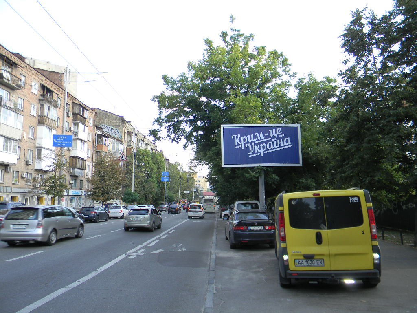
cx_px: 208
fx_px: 337
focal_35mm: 28
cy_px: 156
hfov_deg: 63.4
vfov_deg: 49.7
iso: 88
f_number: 3.5
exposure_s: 1/124
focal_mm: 5
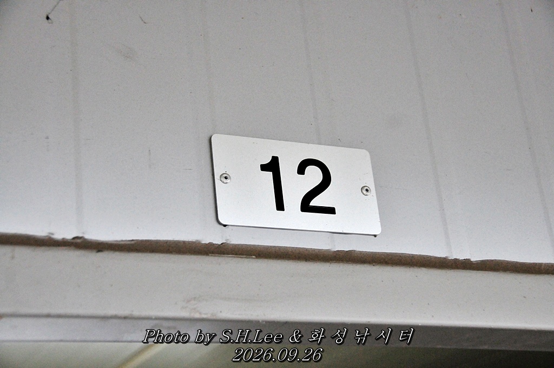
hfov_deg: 29.3
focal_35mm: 69
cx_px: 277
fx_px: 1060
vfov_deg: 19.7
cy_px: 184
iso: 1600
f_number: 4.5
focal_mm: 46
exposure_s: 1/160
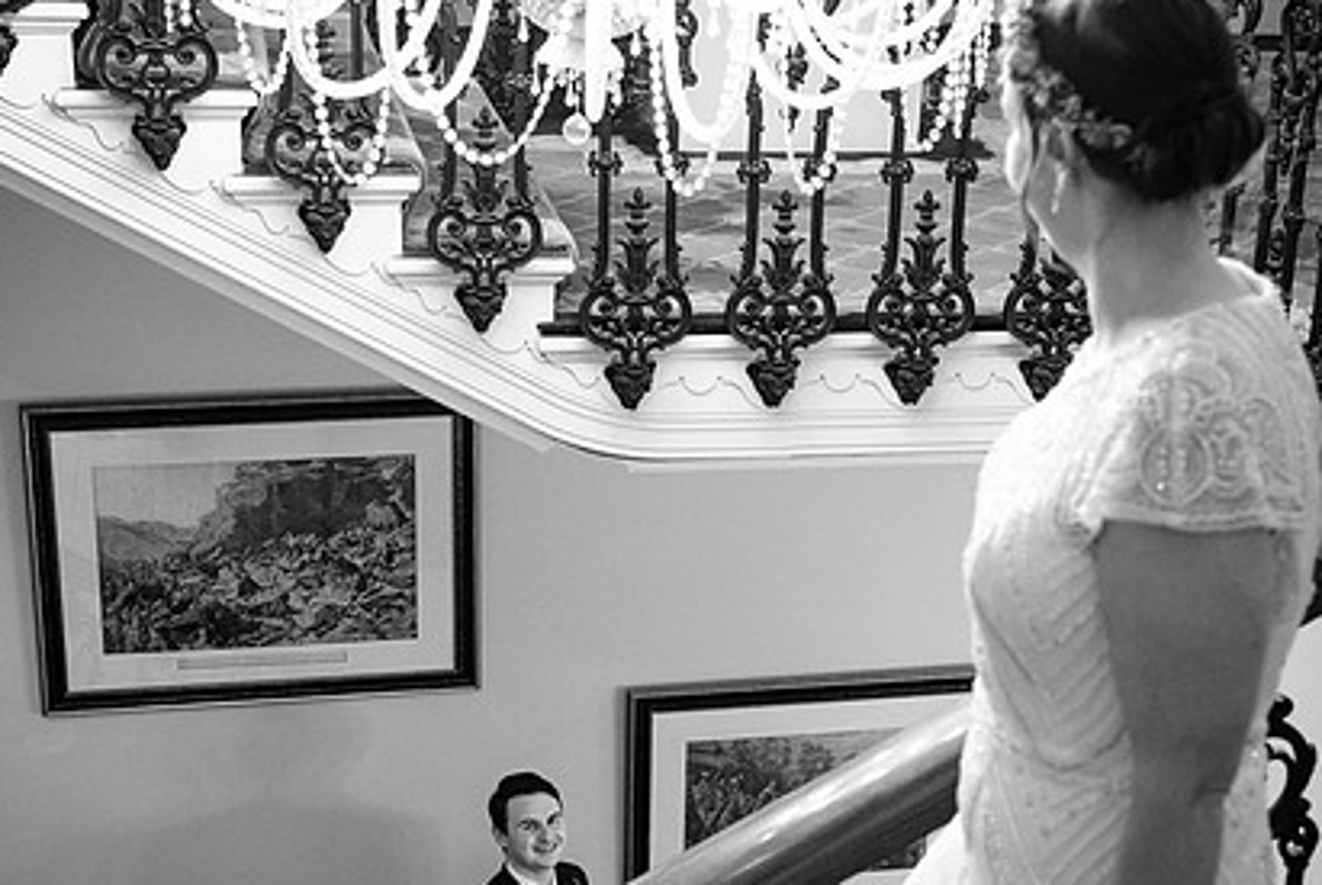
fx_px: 2500
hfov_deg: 29.6
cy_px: 562
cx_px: 679
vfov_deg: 20.0
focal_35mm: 68
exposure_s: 1/160
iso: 2000
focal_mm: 29.2
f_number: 2.8
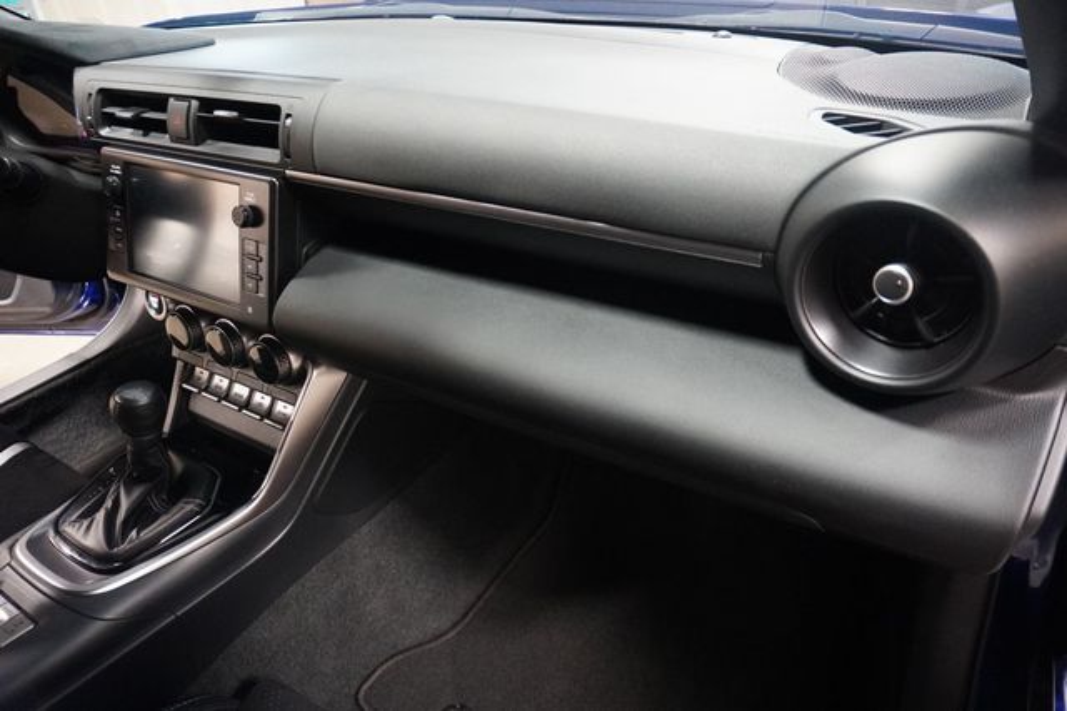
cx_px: 534
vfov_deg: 53.1
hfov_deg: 73.8
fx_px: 711
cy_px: 356
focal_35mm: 24
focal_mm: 16
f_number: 3.5
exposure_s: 1/30
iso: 6400
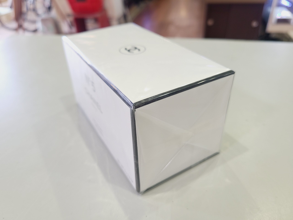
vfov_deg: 53.1
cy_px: 110
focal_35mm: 26
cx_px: 146
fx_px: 220
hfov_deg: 67.3
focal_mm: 5.4
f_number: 1.8
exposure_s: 1/50
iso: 64
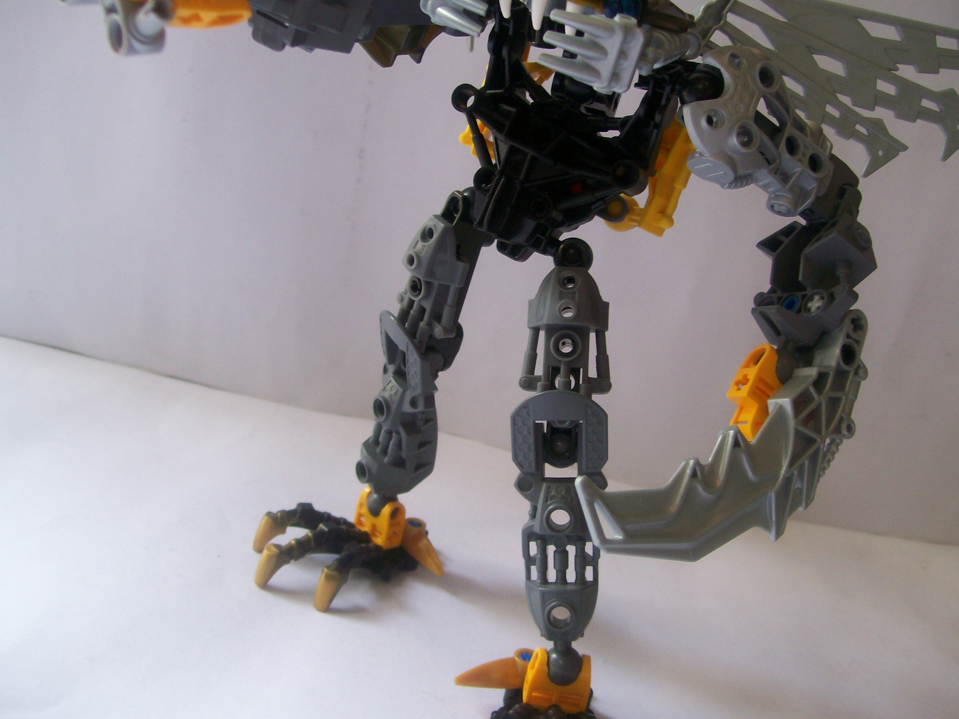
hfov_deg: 51.4
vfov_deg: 39.7
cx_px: 480
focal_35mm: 36
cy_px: 360
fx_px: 997
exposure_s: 1/64.1
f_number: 2.7
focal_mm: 6
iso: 80
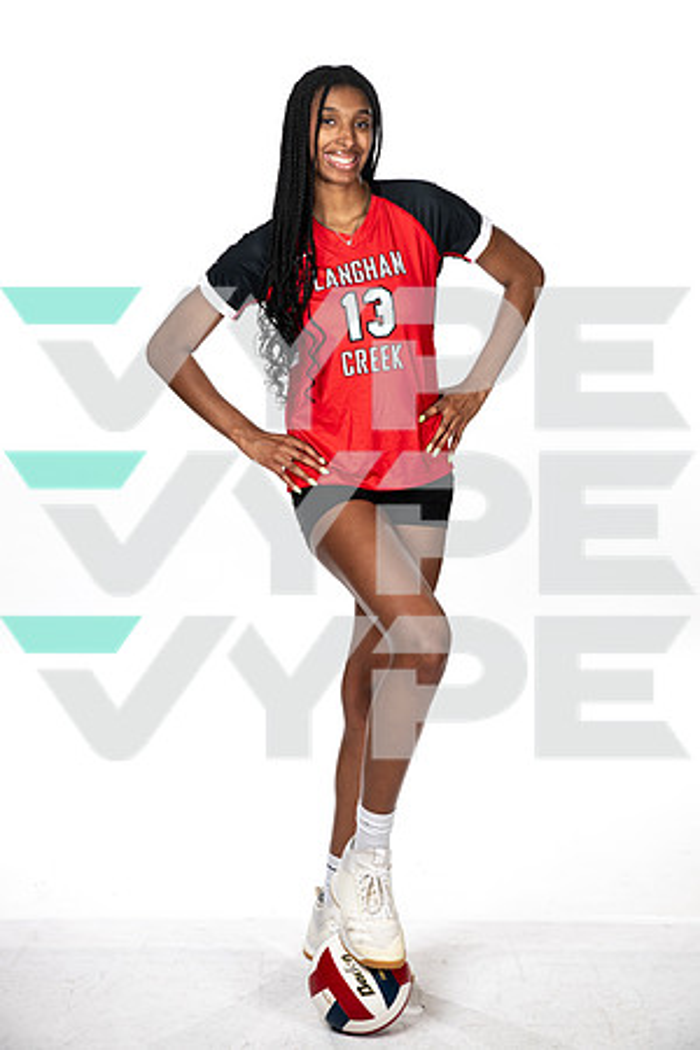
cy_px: 525
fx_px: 1896
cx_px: 350
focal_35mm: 65
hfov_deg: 20.9
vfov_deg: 31.0
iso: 400
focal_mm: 65
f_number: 7.1
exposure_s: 1/320
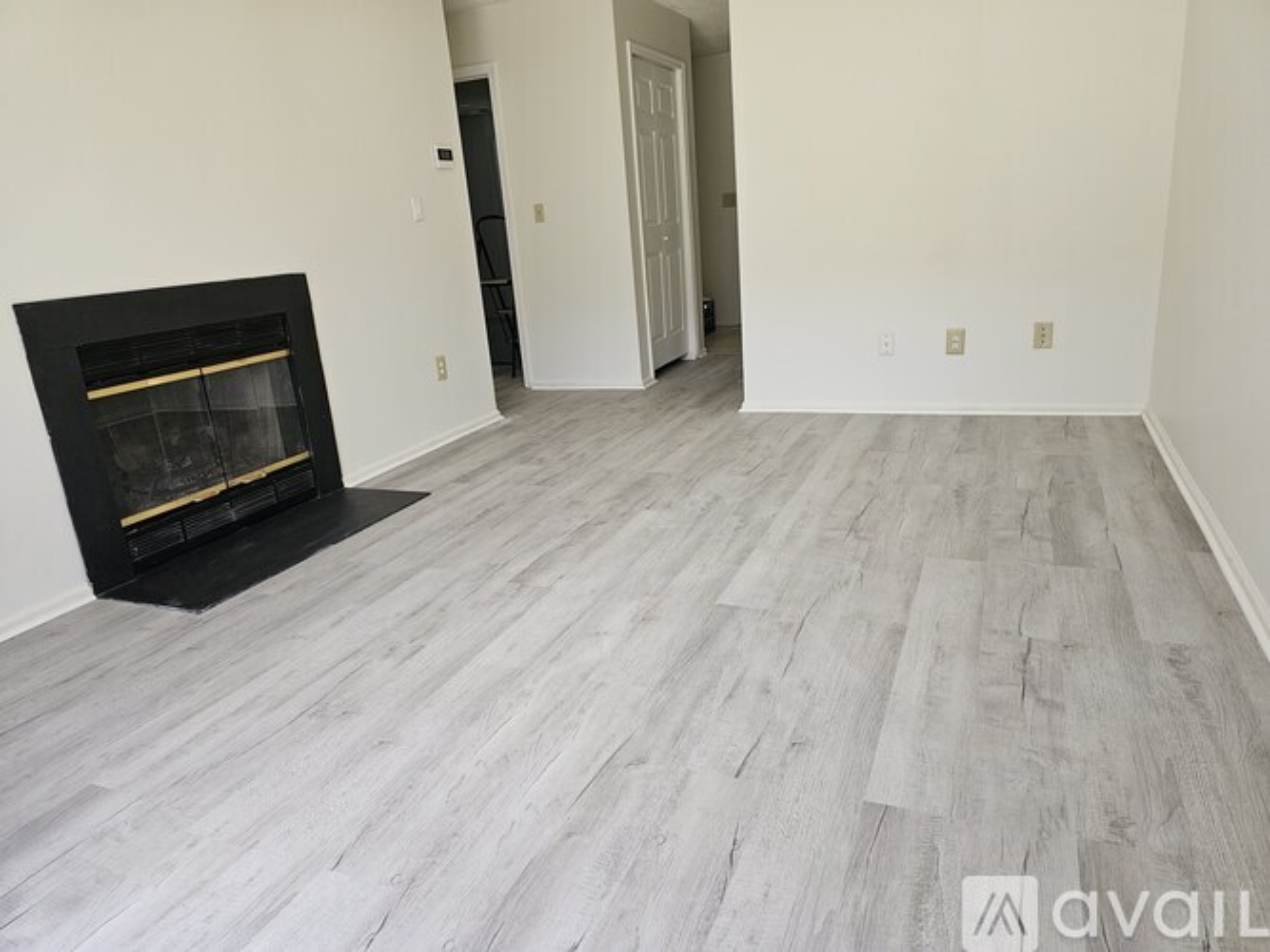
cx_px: 635
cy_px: 476
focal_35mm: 23
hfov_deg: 73.9
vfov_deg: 58.9
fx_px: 844
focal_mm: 6.3
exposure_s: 1/60
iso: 64
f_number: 1.7
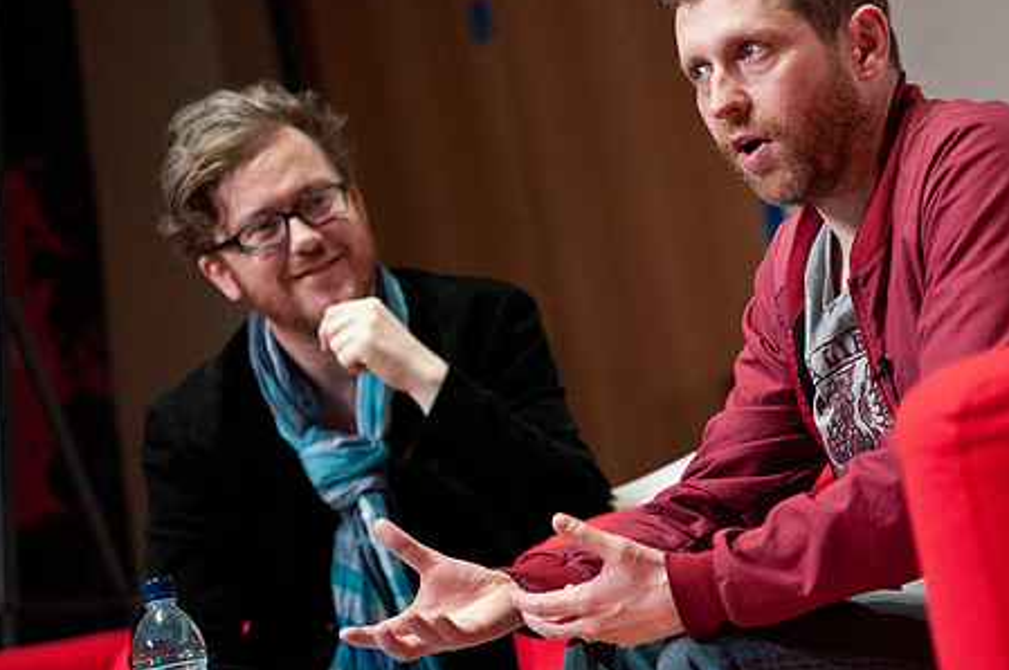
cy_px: 298
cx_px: 605
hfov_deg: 9.5
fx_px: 6073
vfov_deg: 6.3
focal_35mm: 217
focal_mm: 112
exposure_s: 1/160
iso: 1600
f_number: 2.8
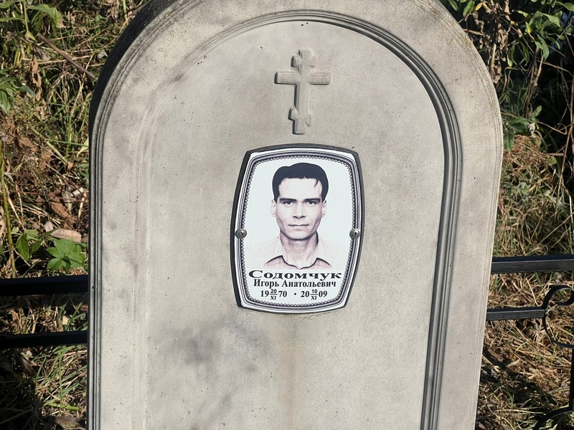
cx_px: 287
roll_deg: -0.2
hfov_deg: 25.3
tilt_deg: -19.6
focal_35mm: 77
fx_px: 1277
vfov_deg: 19.1
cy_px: 215
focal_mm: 9
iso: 32
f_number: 2.8
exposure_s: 1/1597
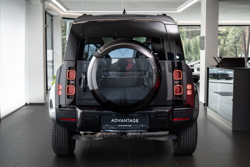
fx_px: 376
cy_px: 85
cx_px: 125
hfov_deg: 36.8
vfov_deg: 25.0
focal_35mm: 54
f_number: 5.2
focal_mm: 49
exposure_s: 1/60
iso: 400
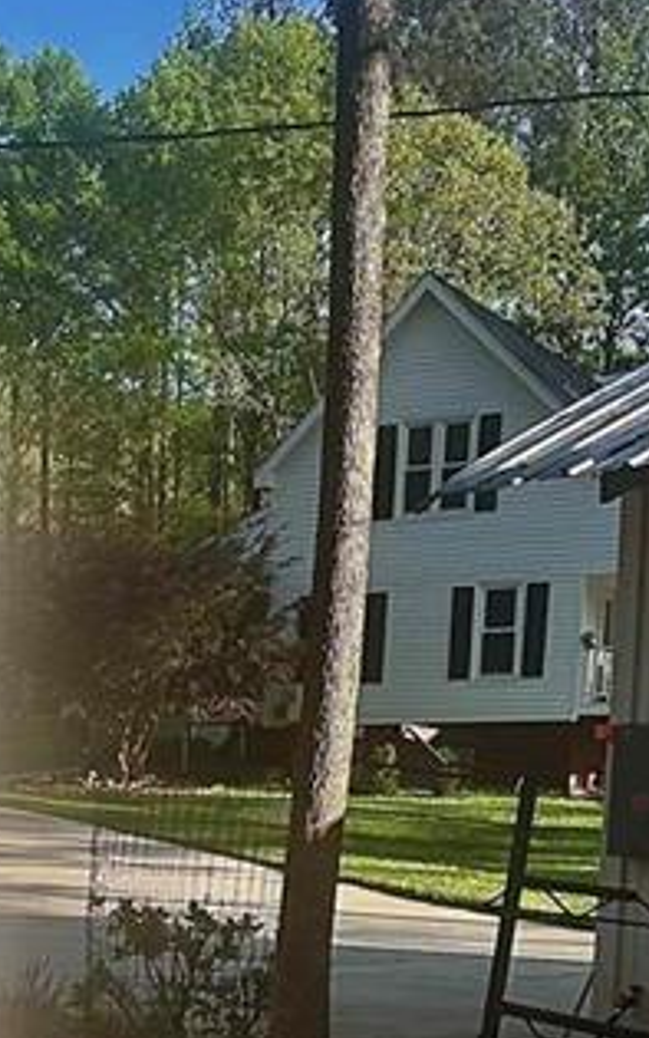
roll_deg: -0.4
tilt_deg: -8.8
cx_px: -105
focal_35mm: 62
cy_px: 1061
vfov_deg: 30.4
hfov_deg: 19.8
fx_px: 1754
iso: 80
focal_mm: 6.86
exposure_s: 1/797
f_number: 1.78
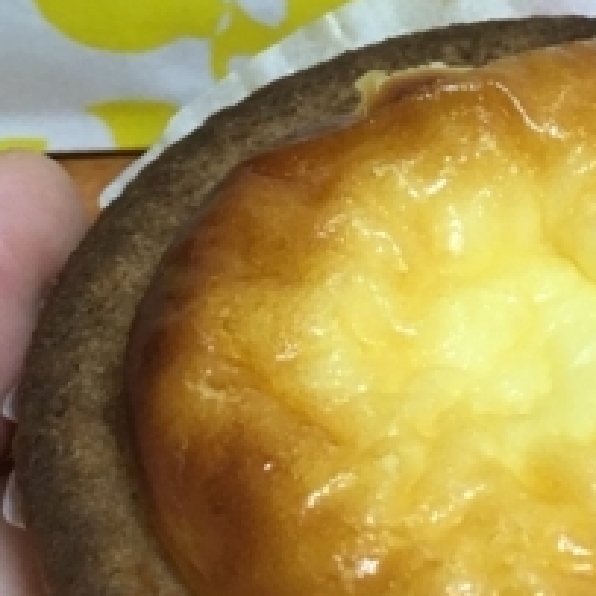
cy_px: -120
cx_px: 534
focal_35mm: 129
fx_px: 2513
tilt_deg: -47.7
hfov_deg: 13.4
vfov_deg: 13.2
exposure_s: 1/30
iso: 40
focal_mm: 4.15
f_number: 2.2
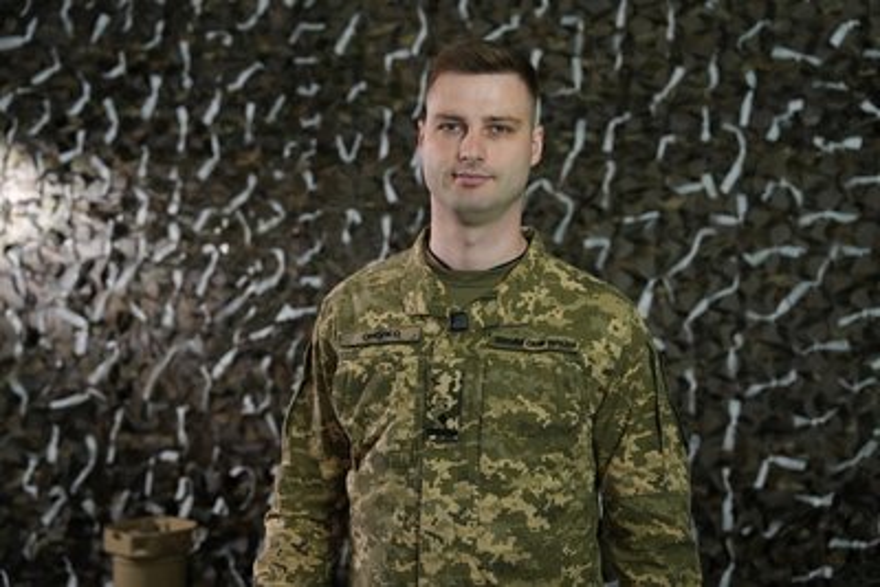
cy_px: 294
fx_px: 1223
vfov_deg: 27.0
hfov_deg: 39.6
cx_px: 440
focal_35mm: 50
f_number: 2.8
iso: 500
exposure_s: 1/50
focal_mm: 50
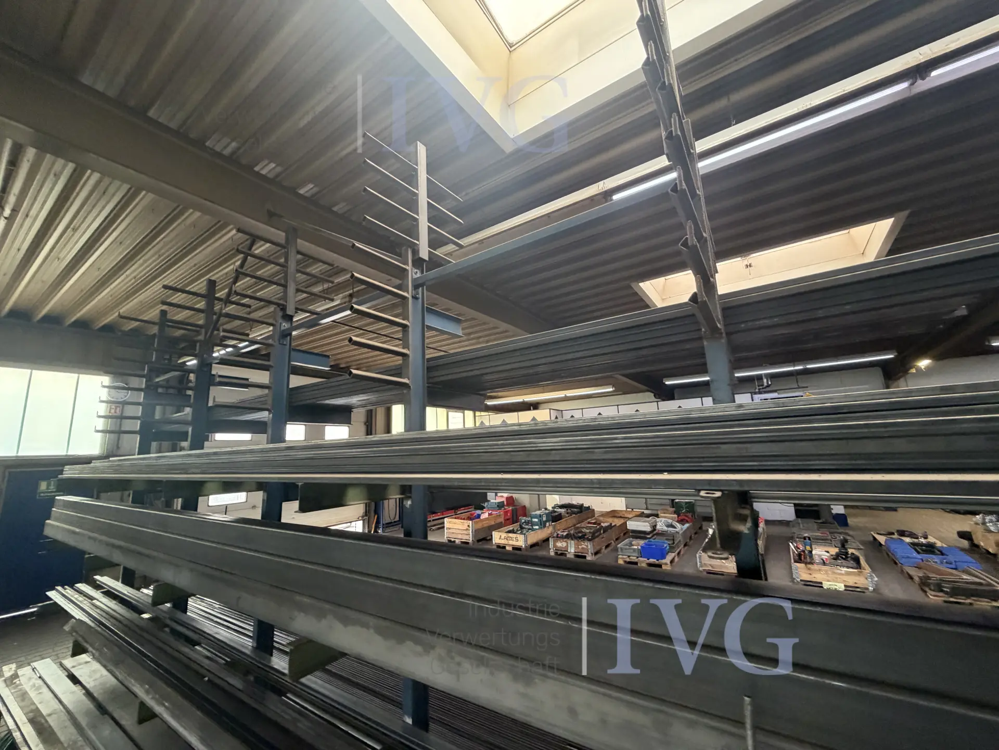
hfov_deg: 102.1
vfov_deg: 85.7
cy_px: 375
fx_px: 404
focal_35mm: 14
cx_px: 500
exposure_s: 1/95
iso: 320
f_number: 2.2
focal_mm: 2.22
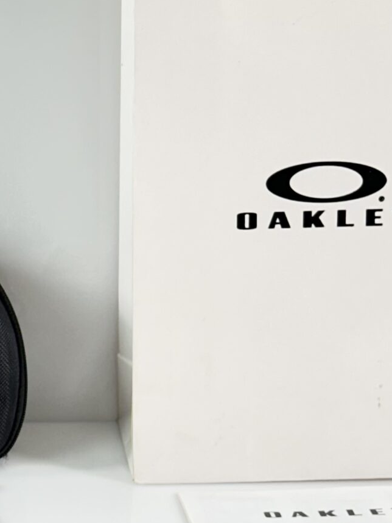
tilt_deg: -20.9
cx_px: -59
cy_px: 279
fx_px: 2160
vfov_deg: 13.8
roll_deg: +0.1
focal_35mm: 143
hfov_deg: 10.2
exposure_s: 1/100
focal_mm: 6.86
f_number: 1.78
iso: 64
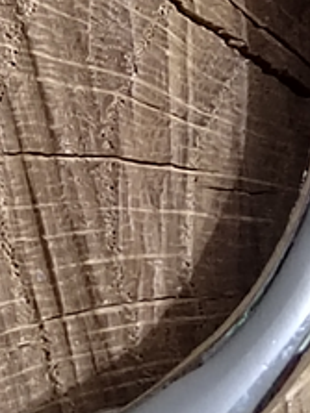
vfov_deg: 9.6
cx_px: -140
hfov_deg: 7.1
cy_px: 25
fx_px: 2462
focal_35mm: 206
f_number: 1.9
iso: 4960
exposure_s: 1/50
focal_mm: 5.52
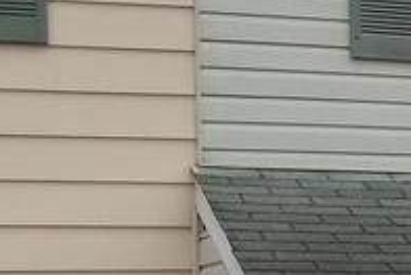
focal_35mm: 239
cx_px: 866
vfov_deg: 5.7
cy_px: 361
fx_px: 2731
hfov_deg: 8.1
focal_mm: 6
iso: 80
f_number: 3.5
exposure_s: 1/100
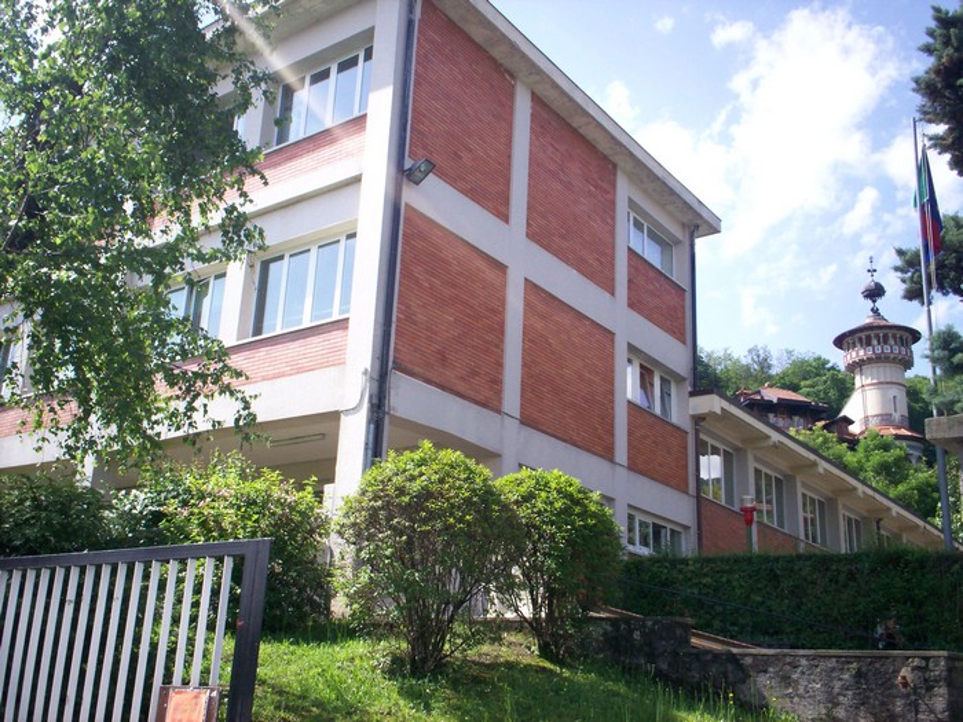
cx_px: 482
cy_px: 361
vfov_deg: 39.7
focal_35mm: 36
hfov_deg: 51.4
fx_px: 1002
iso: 100
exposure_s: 1/255
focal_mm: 6
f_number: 4.5
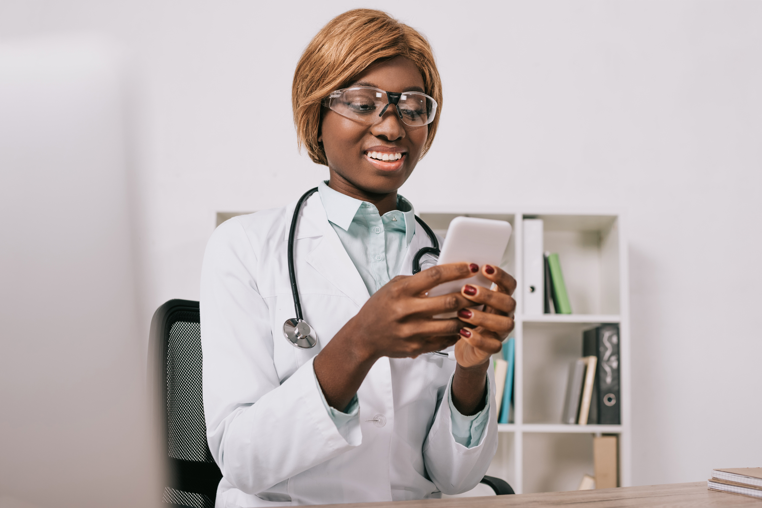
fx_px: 741
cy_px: 254
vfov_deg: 37.9
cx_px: 381
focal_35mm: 35
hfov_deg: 54.4
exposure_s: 1/200
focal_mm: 35
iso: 400
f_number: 3.5
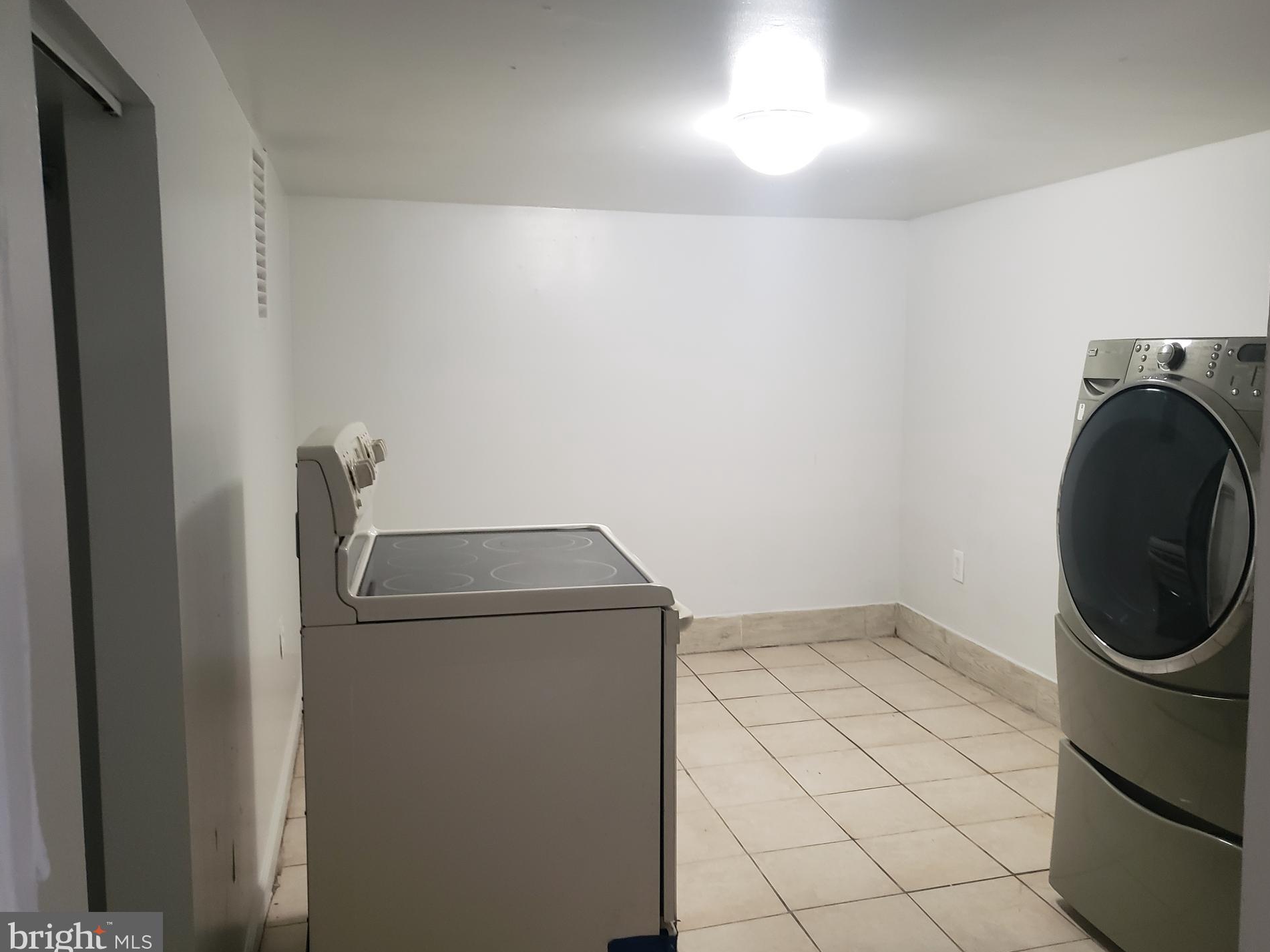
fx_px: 1027
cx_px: 680
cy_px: 454
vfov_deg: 49.7
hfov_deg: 63.4
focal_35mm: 28
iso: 250
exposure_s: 1/27
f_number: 1.5
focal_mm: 4.3
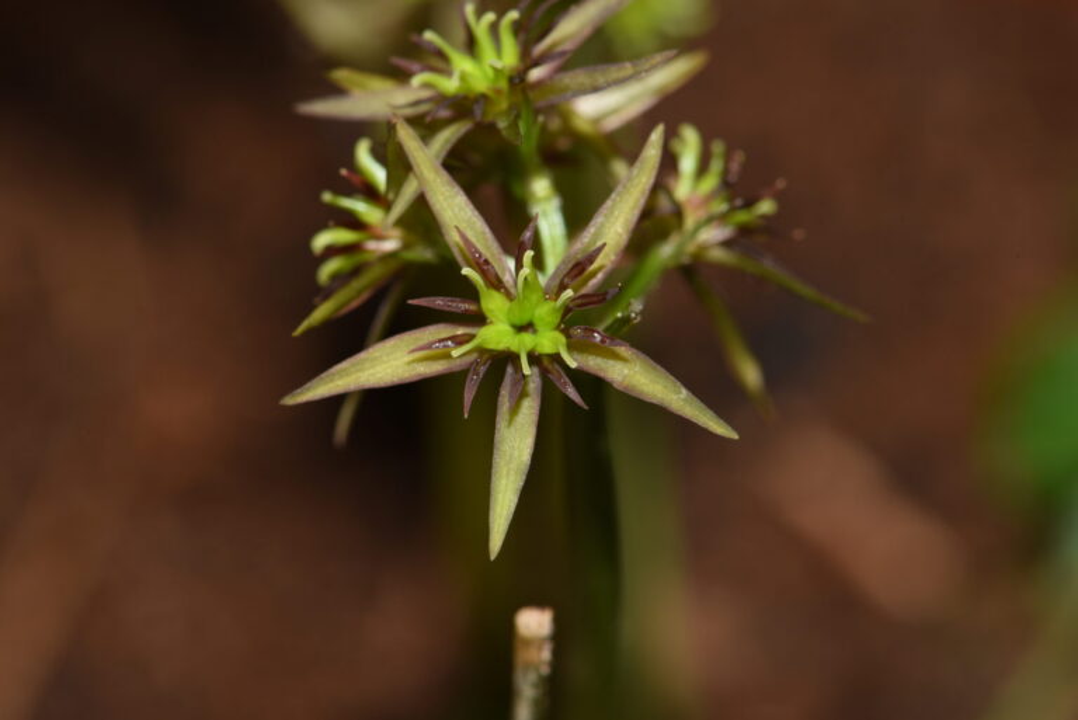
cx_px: 539
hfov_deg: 19.4
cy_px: 360
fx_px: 3146
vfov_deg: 13.1
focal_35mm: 105
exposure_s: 1/60
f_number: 20
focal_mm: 105
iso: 200
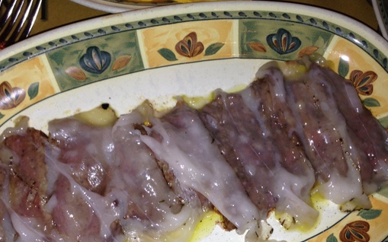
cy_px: 158
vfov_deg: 29.0
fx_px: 465
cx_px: 166
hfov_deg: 45.1
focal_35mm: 44
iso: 50
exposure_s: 1/45
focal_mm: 4.12
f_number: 2.4
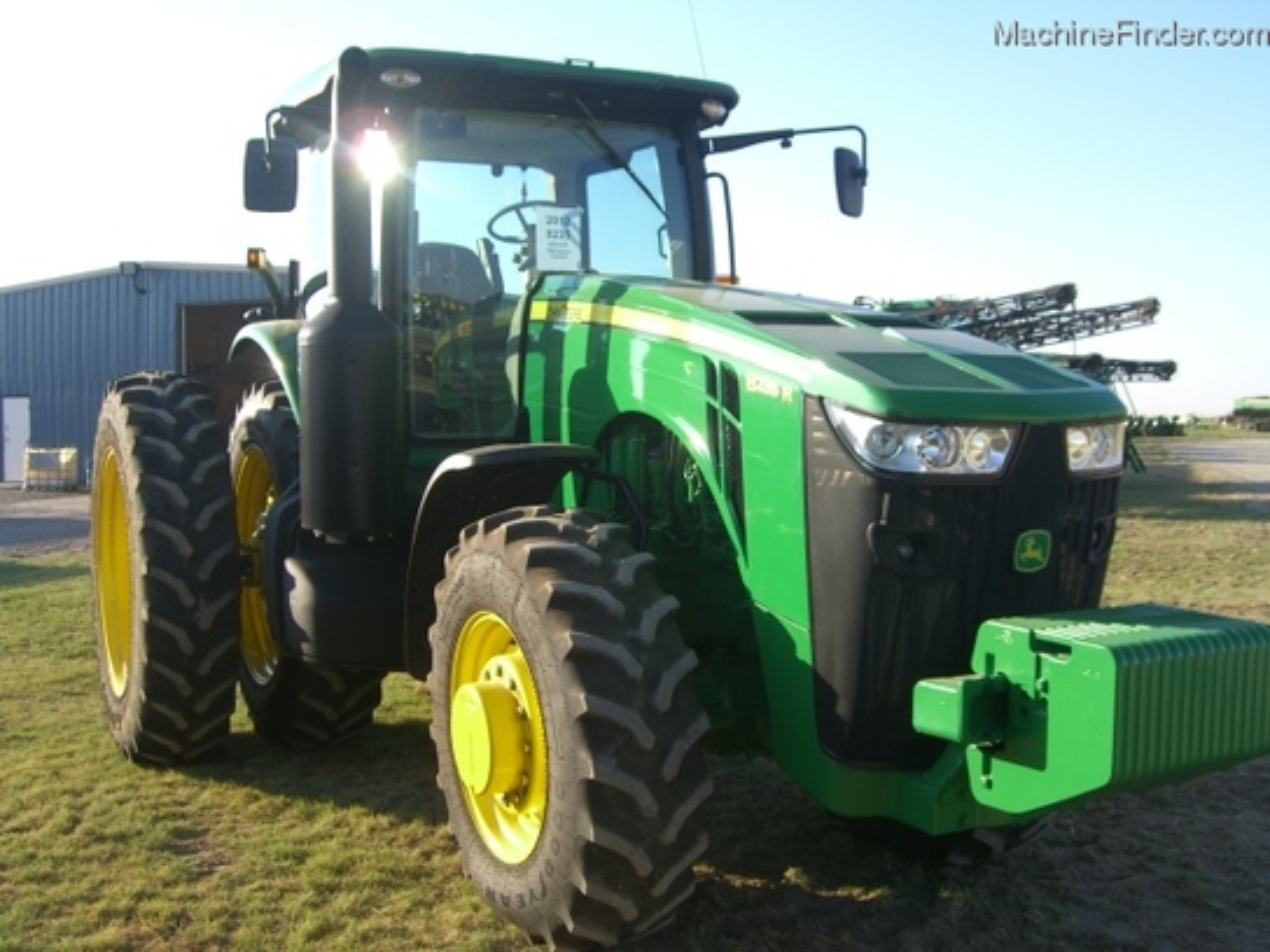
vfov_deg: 37.7
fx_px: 1394
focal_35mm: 38
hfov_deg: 49.0
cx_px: 635
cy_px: 476
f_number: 4
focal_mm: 7.9
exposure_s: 1/250
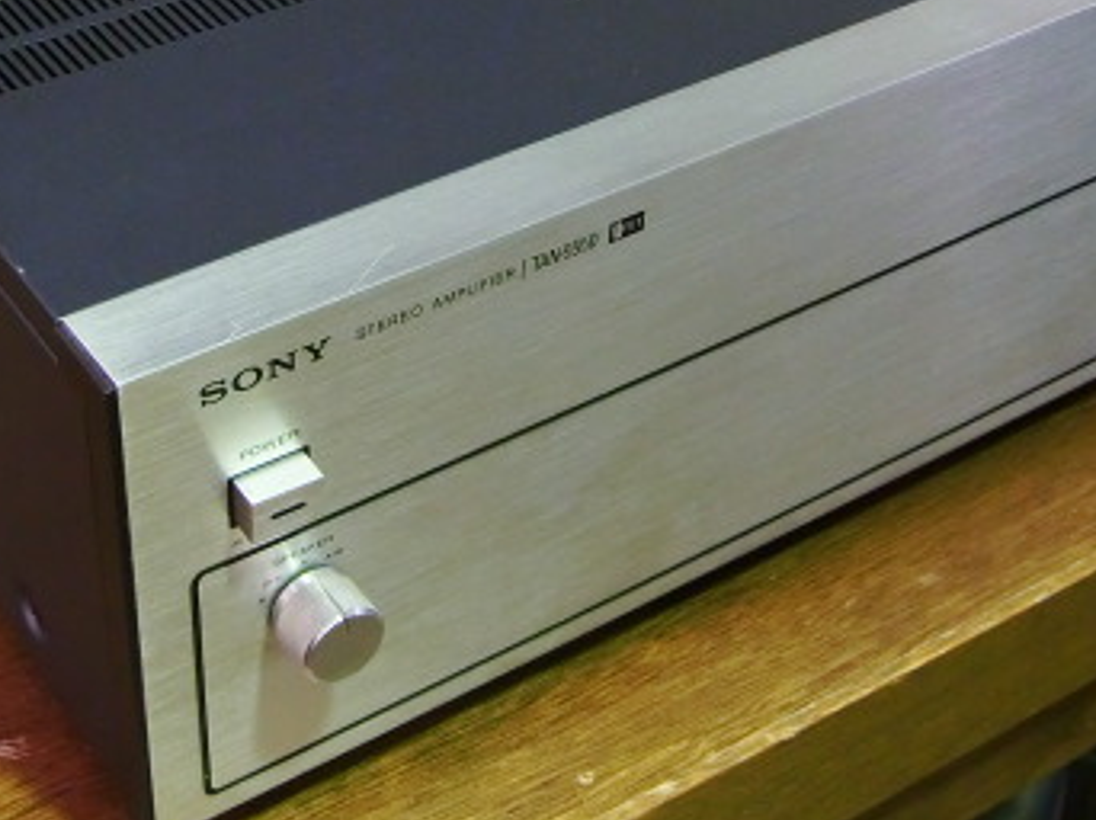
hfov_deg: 26.7
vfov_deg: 20.0
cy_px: 179
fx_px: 2310
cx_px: 461
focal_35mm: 73
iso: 400
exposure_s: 1/40
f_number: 3
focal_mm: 6.9
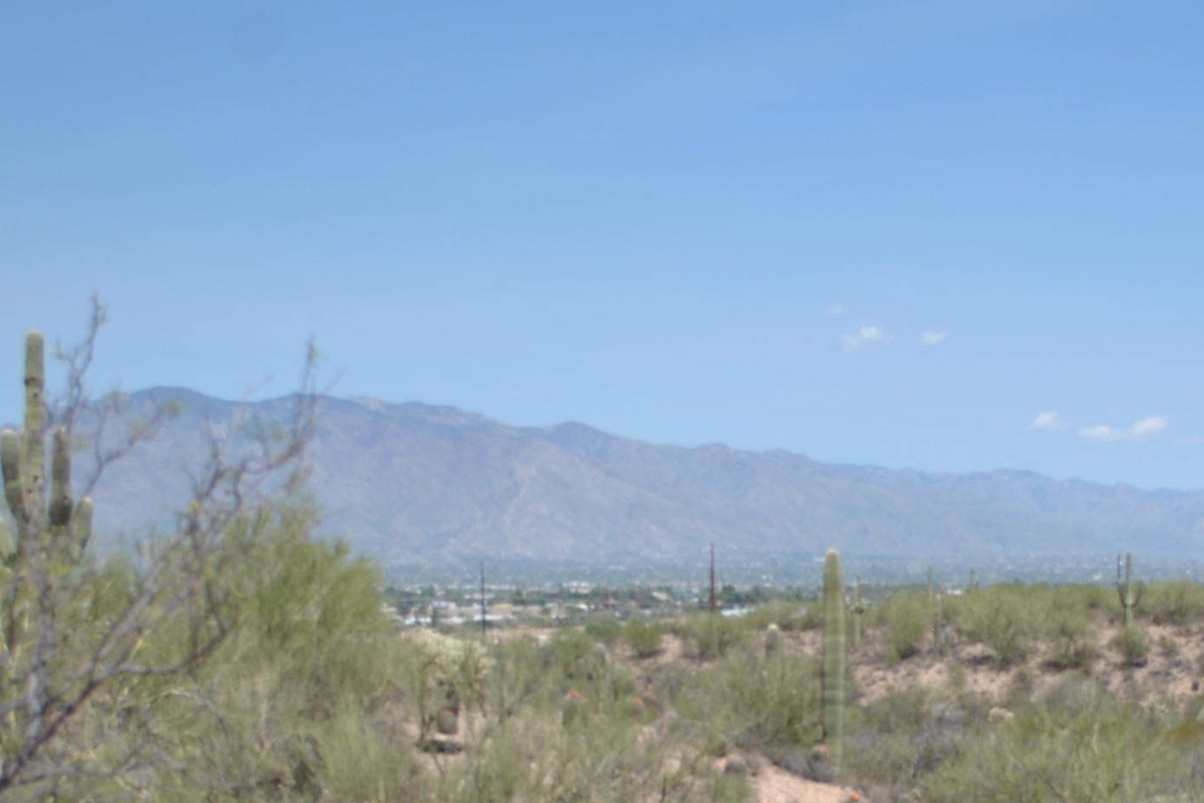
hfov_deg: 26.7
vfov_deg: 17.8
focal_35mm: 75
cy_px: 803
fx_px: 2508
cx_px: 852
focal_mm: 24
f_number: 4
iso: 100
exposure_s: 1/1000
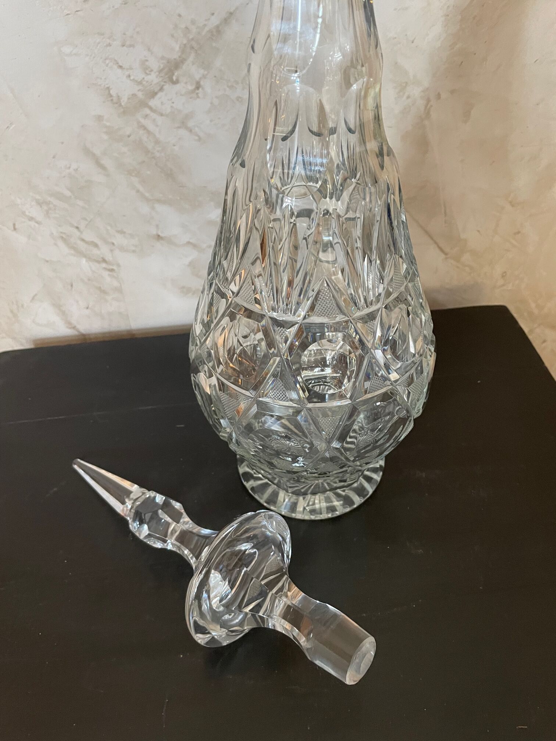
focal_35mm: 26
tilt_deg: -44.6
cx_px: 278
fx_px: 557
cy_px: 370
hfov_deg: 53.1
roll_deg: +4.4
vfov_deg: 67.3
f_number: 1.6
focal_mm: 4.2
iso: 400
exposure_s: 1/33
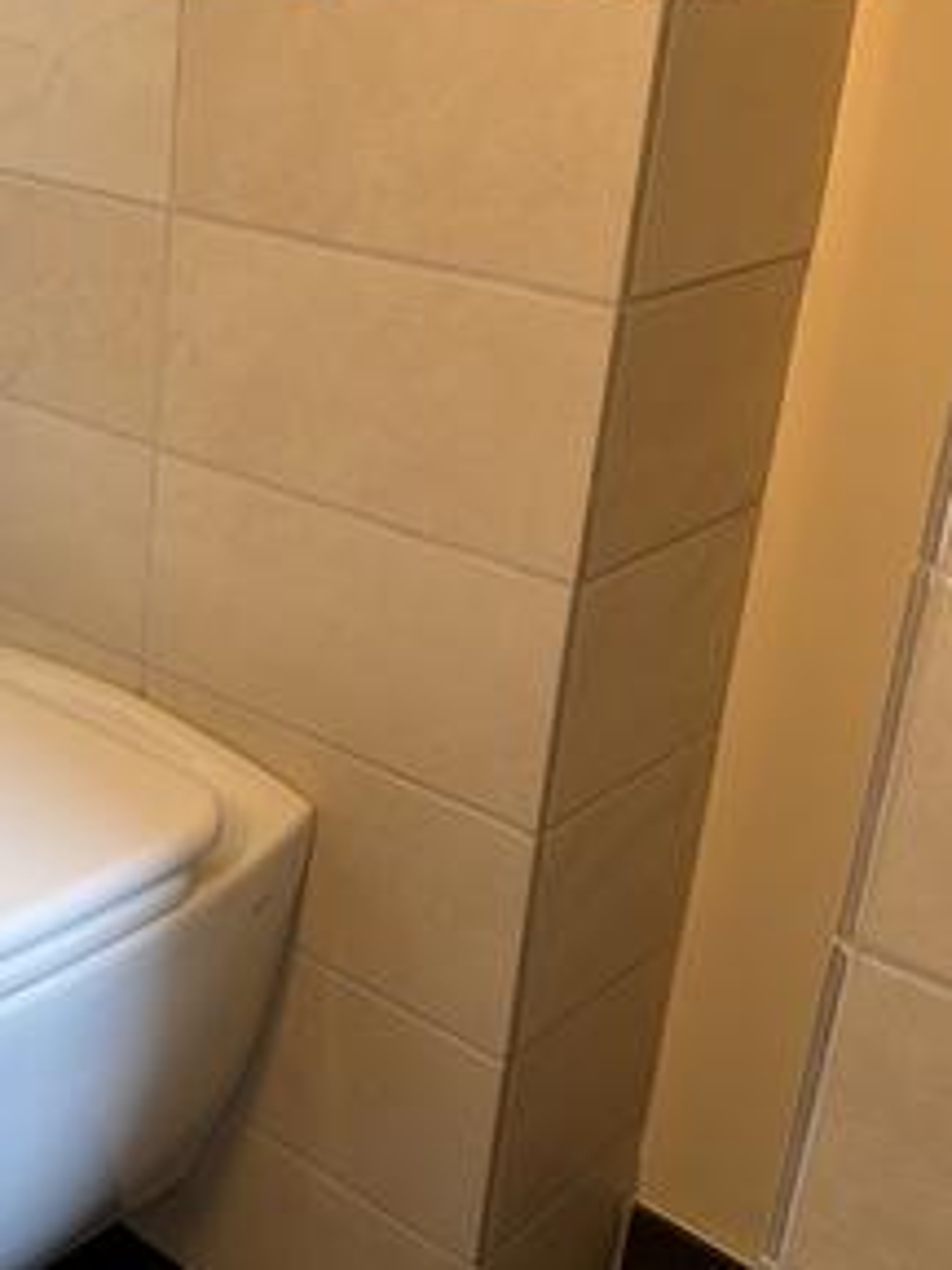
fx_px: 1833
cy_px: 560
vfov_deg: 38.1
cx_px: 75
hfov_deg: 27.9
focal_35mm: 50
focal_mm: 6.76
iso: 200
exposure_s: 1/50
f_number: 1.78
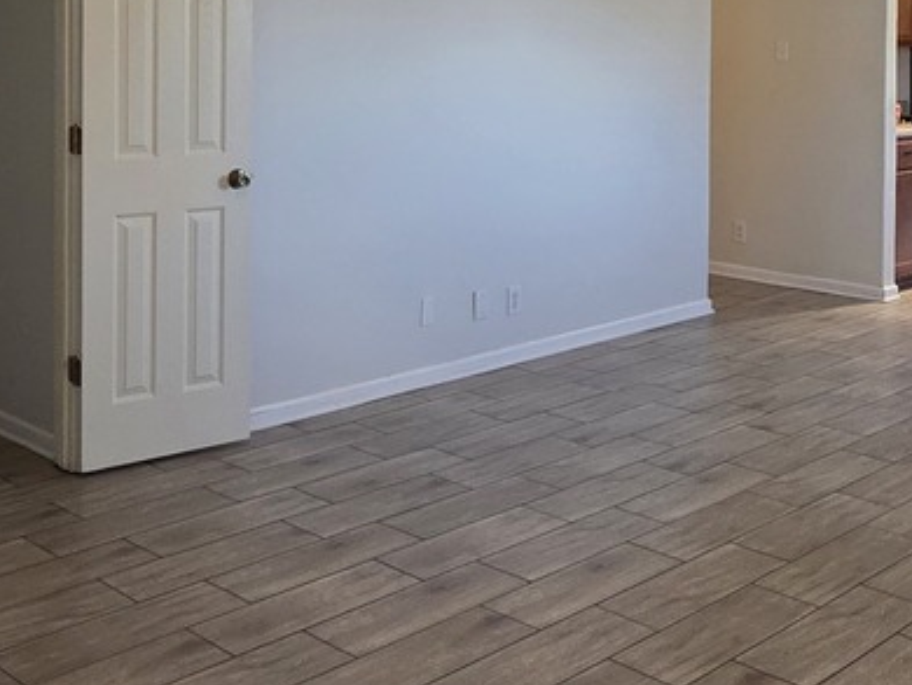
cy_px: 70
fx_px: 1265
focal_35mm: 48
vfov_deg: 29.1
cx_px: 465
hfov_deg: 39.6
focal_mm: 2.2
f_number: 1.9
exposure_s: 1/120
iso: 250
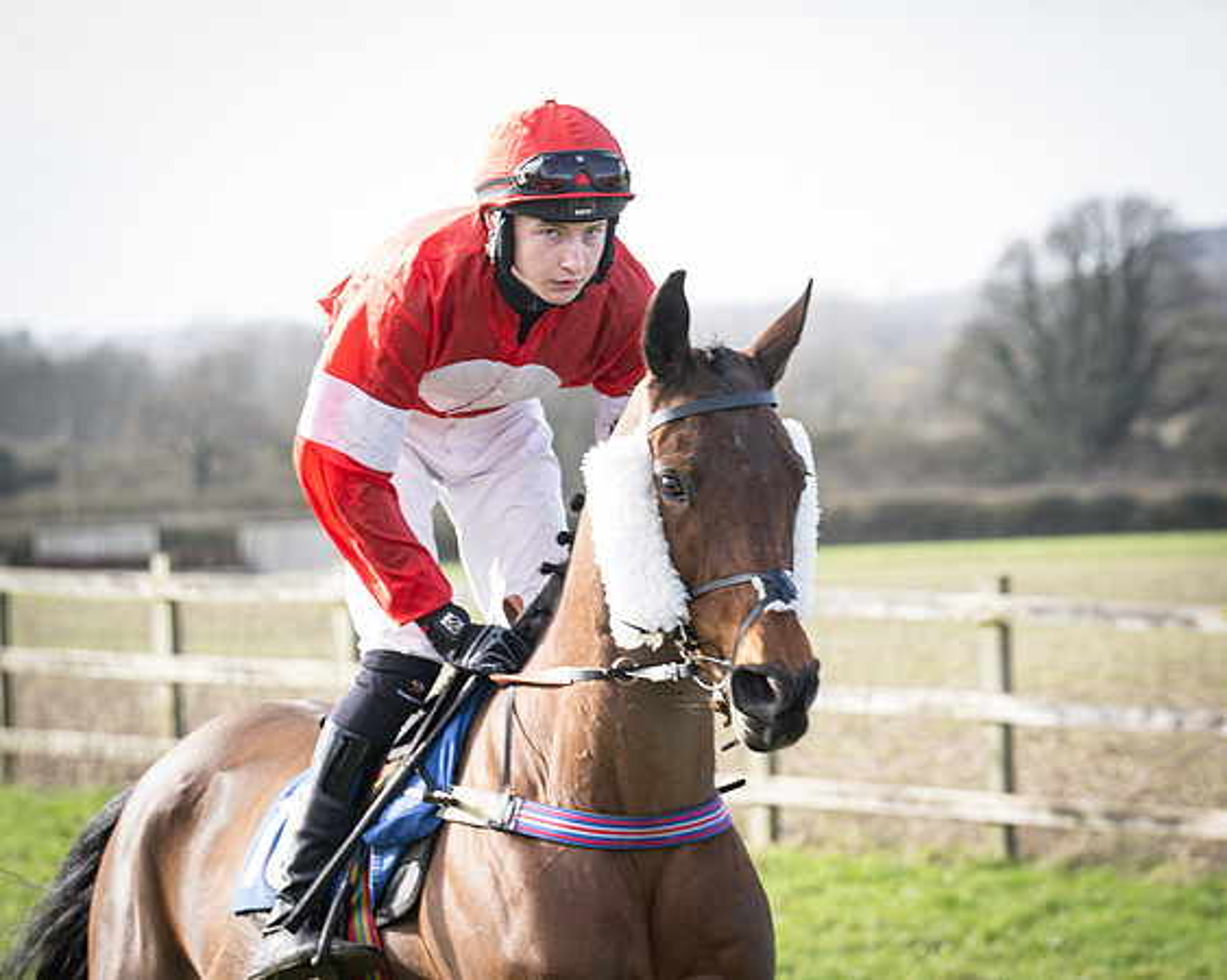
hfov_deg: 8.3
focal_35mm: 232
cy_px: 442
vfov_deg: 6.7
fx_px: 8439
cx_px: 813
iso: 400
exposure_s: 1/640
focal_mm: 125
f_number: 5
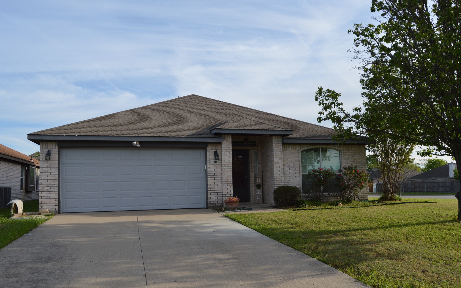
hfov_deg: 66.5
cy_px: 151
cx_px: 234
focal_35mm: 28
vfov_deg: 44.5
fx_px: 352
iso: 100
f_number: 7.1
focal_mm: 18
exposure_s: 1/200
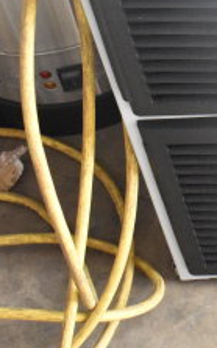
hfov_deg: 9.9
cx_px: 462
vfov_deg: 17.1
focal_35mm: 121
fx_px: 1151
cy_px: 99
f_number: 9
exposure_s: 1/320
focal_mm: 29
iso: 6400
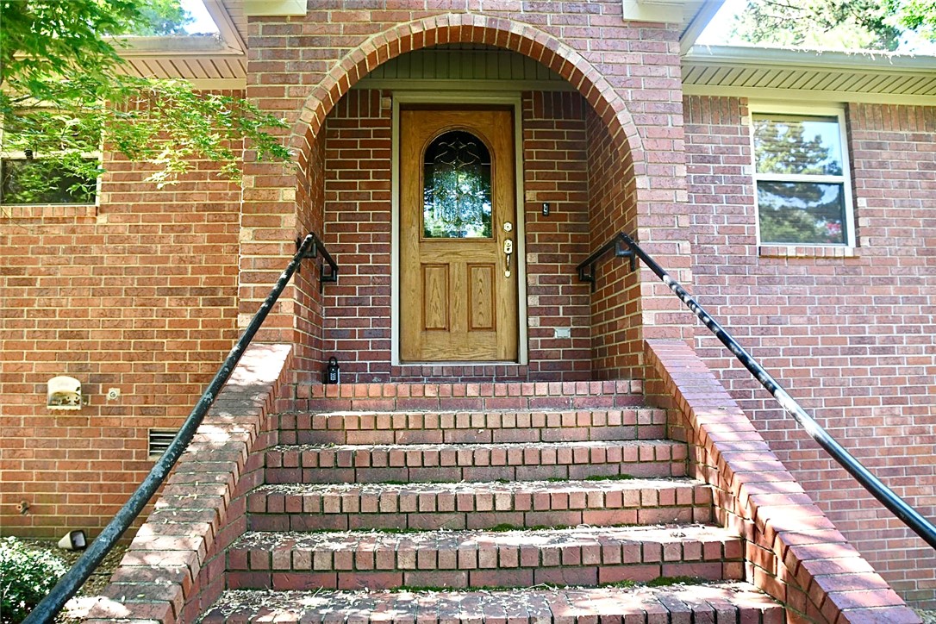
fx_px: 702
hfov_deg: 67.4
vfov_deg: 47.9
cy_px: 312
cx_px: 468
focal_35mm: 27
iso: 800
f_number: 3.5
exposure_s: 1/250
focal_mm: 18
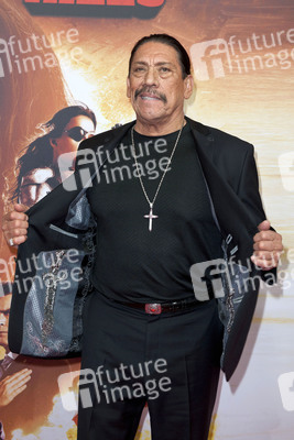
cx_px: 147
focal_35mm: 58
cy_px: 220
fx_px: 710
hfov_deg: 23.4
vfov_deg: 34.5
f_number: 5
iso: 800
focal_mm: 58
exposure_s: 1/250
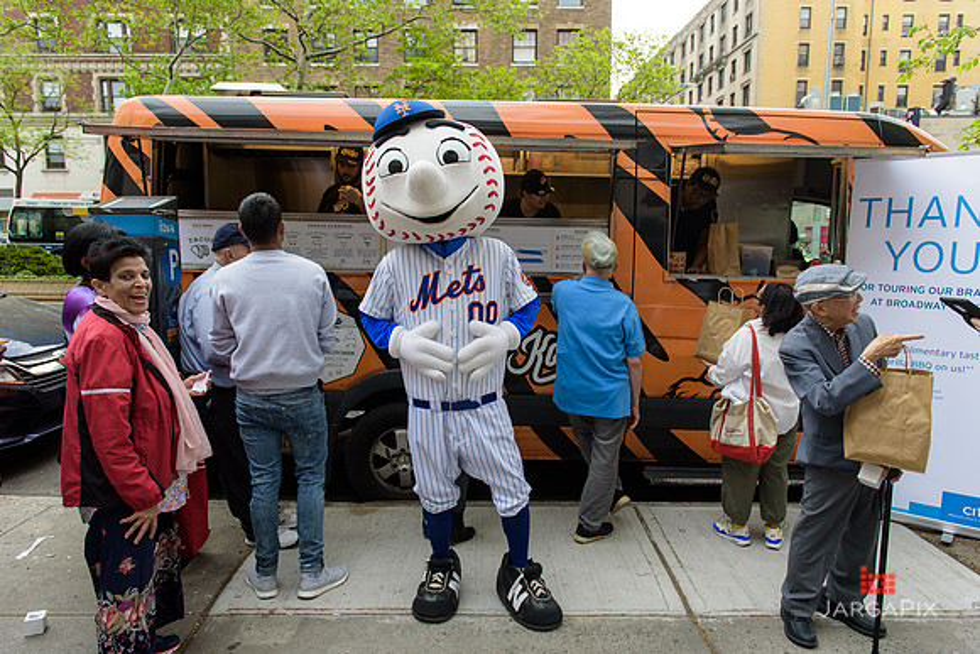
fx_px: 653
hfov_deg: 73.7
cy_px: 327
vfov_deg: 53.2
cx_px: 490
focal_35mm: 24
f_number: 4
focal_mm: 24
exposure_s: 1/250
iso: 200
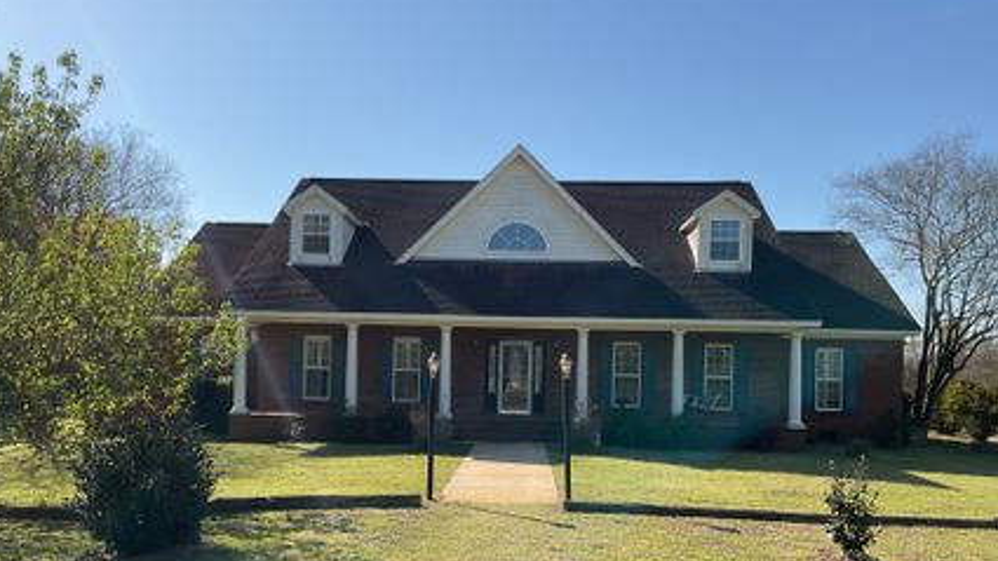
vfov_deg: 36.4
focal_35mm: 32
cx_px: 494
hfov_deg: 61.0
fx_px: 847
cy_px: 363
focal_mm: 3
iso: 16
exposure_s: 1/1786
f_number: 1.8
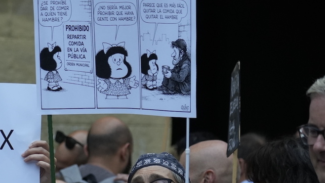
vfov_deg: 4.0
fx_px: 2585
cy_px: 176
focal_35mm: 300
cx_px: 97
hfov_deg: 7.2
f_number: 4
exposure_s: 1/1000
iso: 1600
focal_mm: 105
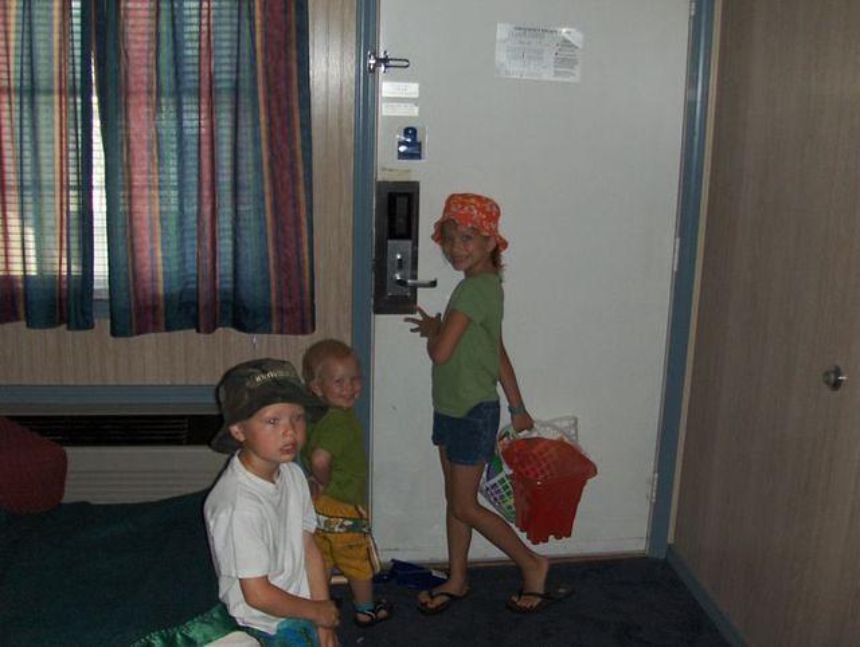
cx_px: 430
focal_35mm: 41
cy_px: 324
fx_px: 1020
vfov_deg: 35.2
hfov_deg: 45.7
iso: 100
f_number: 3.5
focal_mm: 6.5
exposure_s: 1/60
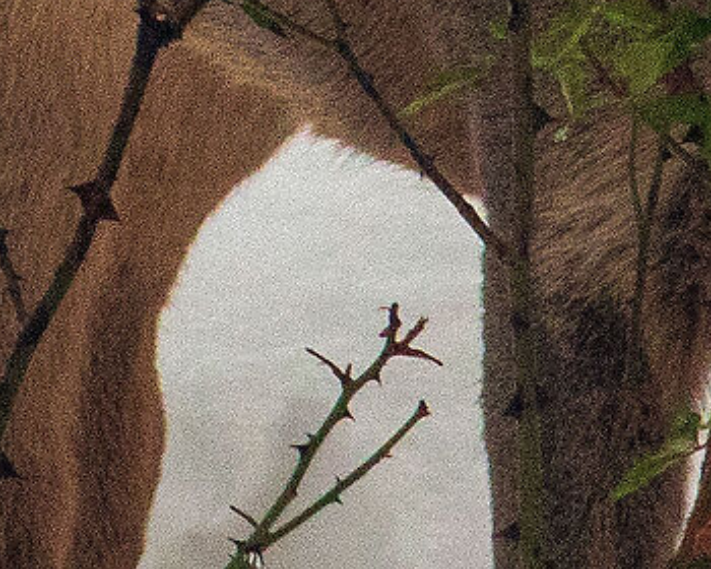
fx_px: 70536
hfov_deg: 0.6
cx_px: 49
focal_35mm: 3352
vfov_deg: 0.5
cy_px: -118
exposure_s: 1/200
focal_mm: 250
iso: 800
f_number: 6.3
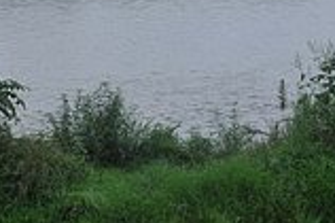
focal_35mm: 126
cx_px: 85
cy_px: -113
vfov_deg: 10.5
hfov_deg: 16.2
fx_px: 1171
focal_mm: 26
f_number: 8
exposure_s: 1/125
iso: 400
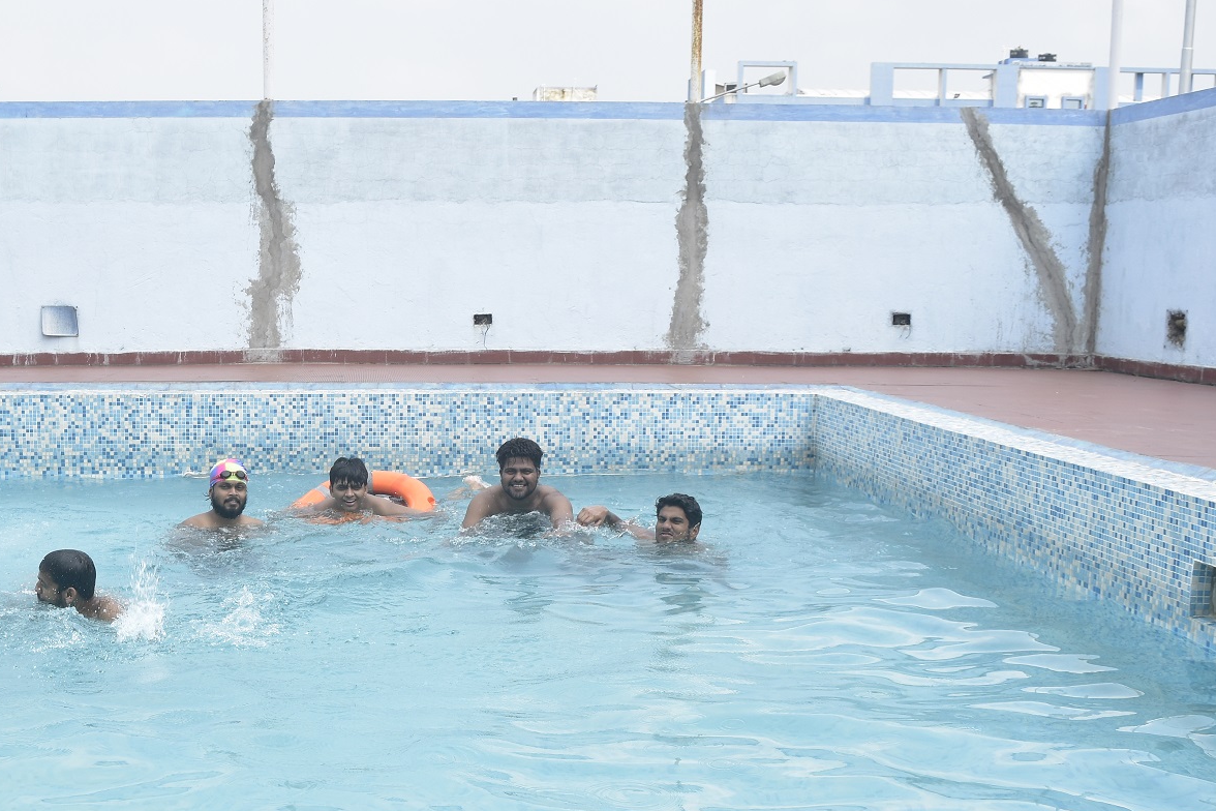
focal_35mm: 51
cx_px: 392
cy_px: 599
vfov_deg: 26.2
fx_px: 1723
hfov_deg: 38.4
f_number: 5.6
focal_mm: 20
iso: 200
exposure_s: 1/500
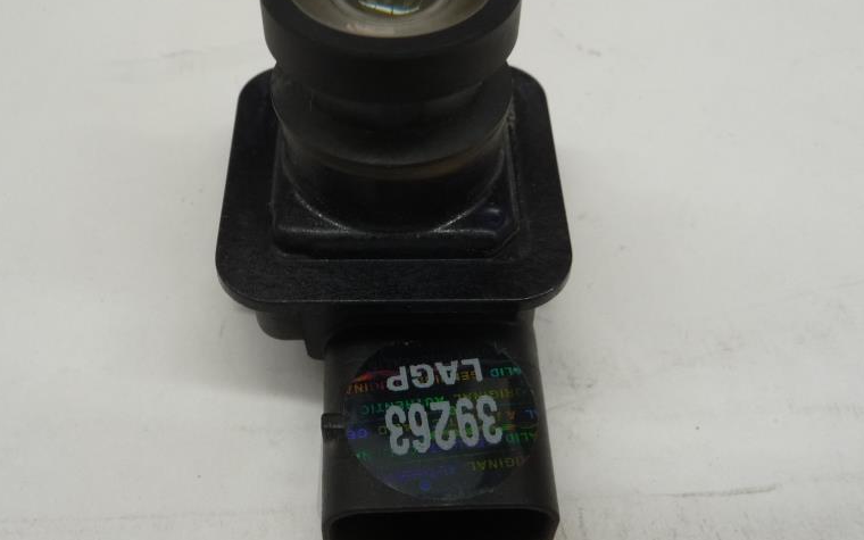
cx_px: 393
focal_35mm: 40
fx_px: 942
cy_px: 257
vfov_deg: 32.0
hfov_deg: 49.2
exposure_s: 1/30
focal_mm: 4.7
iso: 160
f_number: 3.3
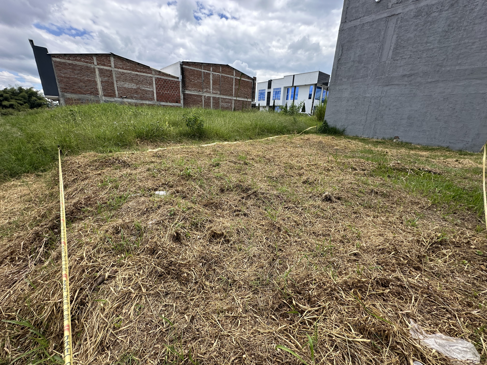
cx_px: 244
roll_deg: -3.1
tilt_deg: -18.3
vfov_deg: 85.7
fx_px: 197
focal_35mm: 14
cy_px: 182
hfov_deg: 102.1
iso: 40
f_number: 2.2
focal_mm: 2.22
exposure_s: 1/1159
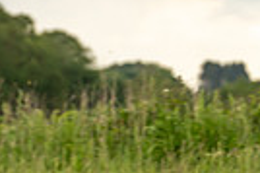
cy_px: -11
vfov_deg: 3.4
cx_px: -260
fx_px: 2936
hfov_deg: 5.0
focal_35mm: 407
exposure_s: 1/500
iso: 250
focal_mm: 94
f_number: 3.2
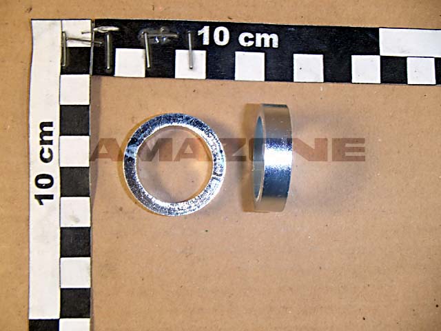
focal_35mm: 43
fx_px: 548
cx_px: 220
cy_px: 166
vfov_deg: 33.6
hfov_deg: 43.9
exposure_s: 1/40
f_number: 4.8
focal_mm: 7.73
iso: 200
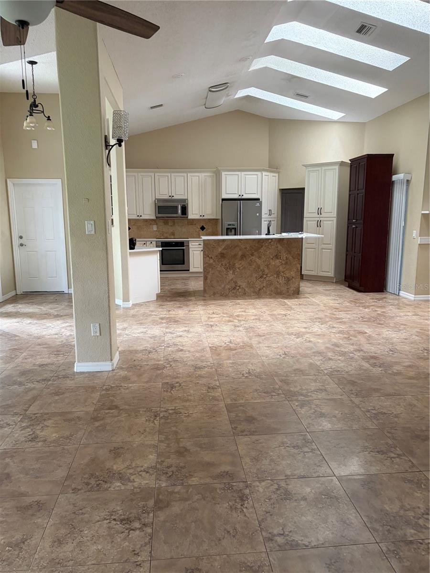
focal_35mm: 26
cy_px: 286
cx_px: 215
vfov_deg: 67.3
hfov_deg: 53.1
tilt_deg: -9.3
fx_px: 431
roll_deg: +1.2
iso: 200
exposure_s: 1/60
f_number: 1.6
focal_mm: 5.96
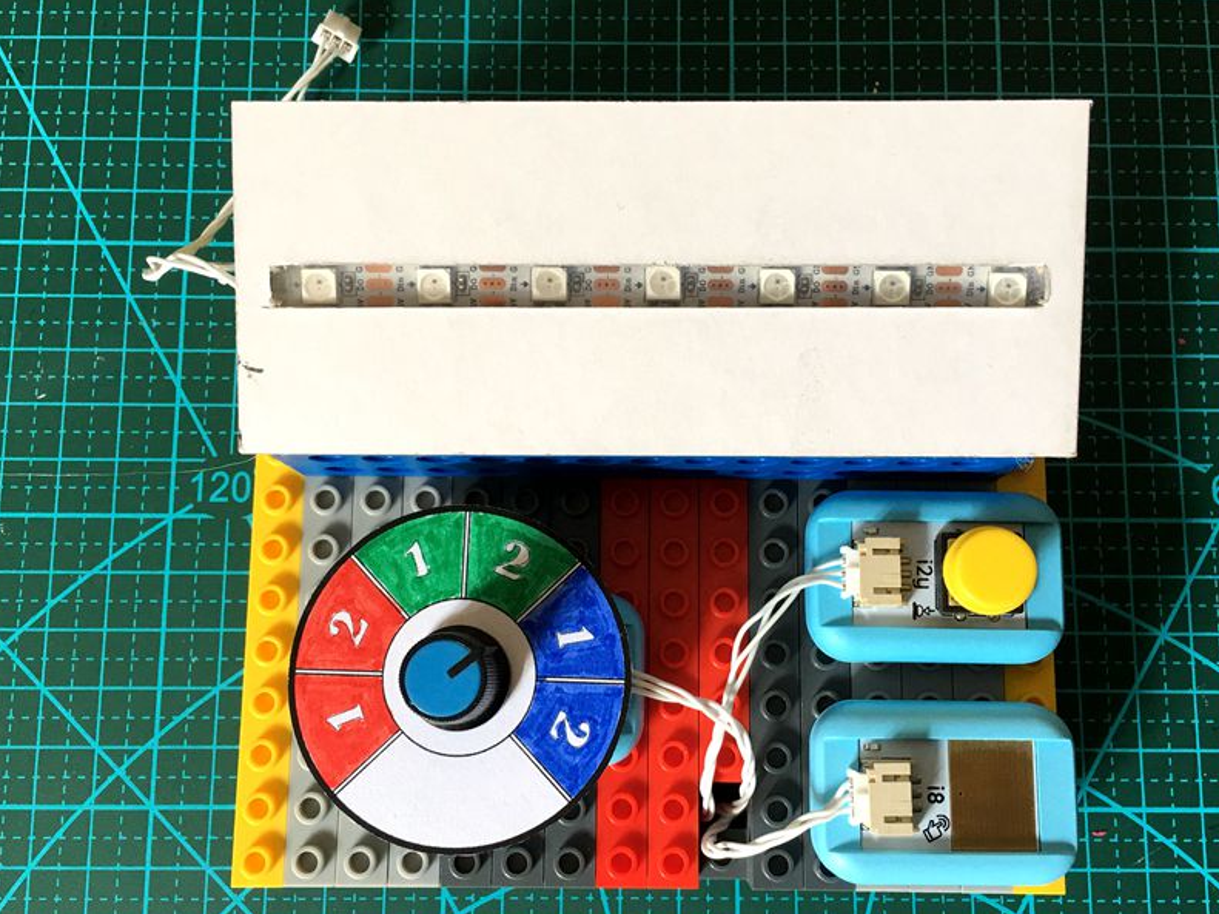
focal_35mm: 33
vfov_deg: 42.9
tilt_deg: -81.4
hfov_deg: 55.3
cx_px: 644
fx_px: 1162
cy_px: 491
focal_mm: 4.15
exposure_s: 1/33
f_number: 2.2
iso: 32
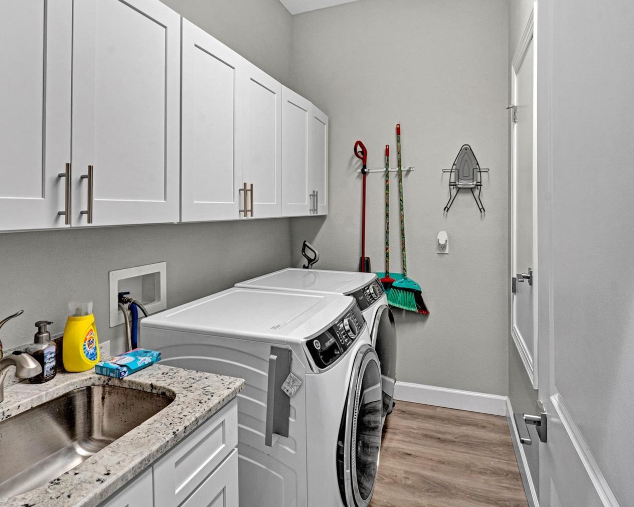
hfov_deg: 81.5
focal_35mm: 20
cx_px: 305
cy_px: 245
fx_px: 368
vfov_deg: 69.2
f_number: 16
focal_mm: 11
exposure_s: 1/3.33
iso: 320
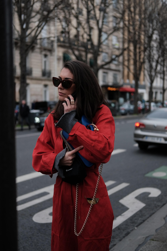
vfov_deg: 37.5
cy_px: 126
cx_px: 84
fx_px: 369
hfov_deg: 25.5
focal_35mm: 53
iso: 800
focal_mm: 35
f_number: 2
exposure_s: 1/4000
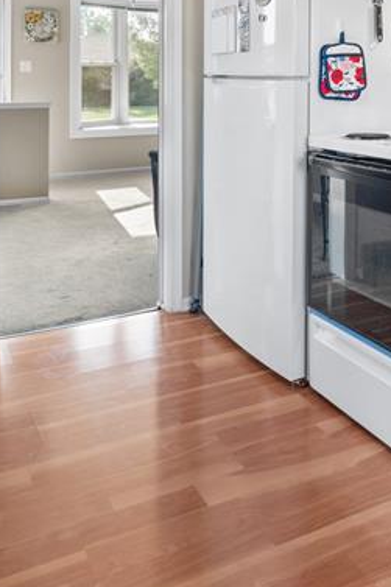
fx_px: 620
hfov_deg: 34.8
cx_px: 249
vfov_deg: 47.7
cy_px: 111
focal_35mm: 38
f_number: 11
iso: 100
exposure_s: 1/1.25
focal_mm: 14
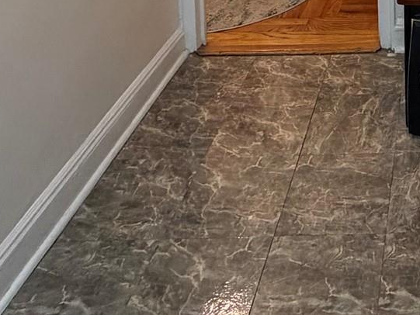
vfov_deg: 19.4
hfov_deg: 32.0
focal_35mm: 53
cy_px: -276
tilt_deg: -1.3
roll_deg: +0.9
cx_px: 460
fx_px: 643
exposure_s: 1/60
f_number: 2.2
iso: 400
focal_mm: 2.22
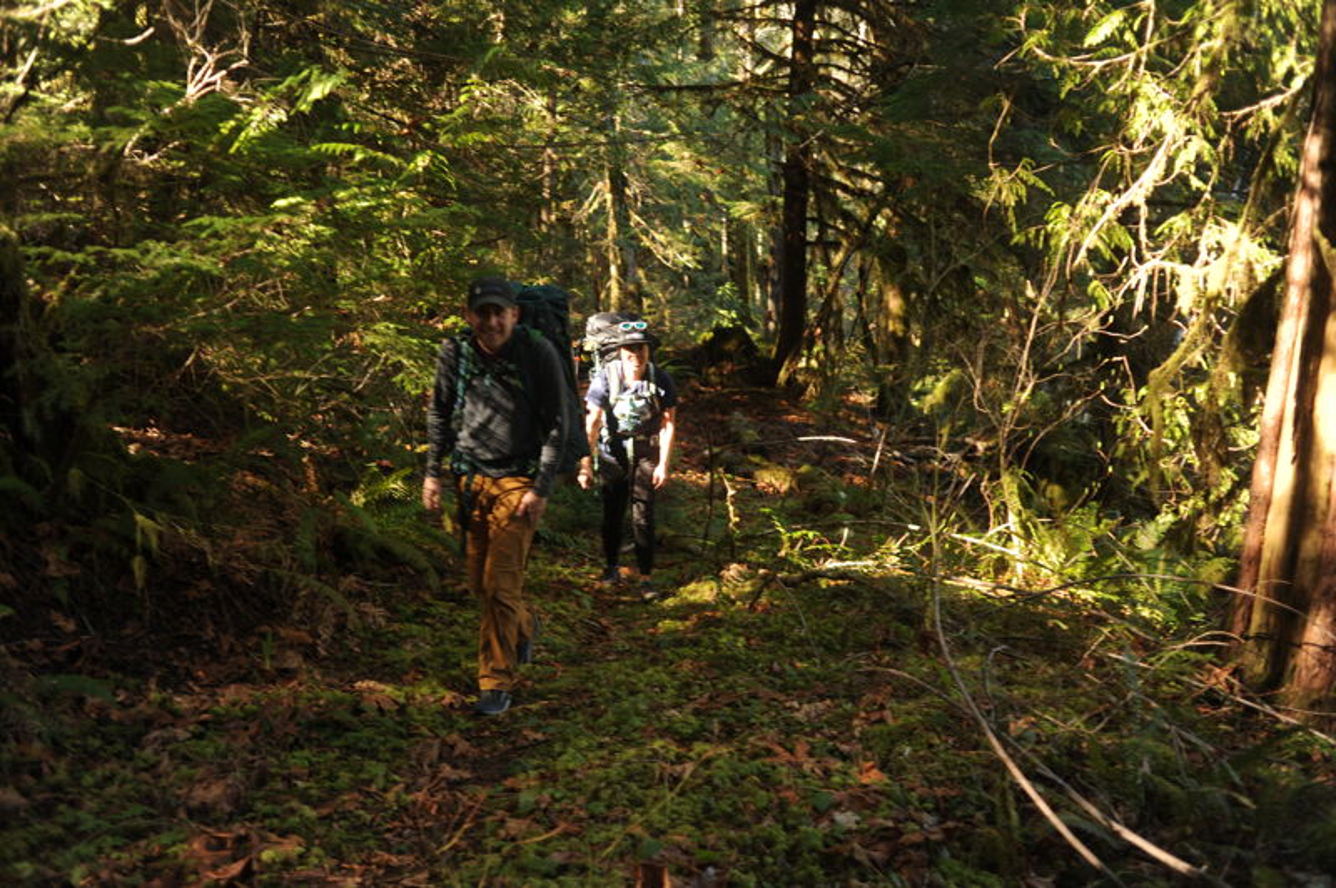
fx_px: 1298
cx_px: 668
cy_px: 444
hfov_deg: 54.5
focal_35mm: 35
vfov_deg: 37.8
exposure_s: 1/100
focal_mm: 35
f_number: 3.2
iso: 250
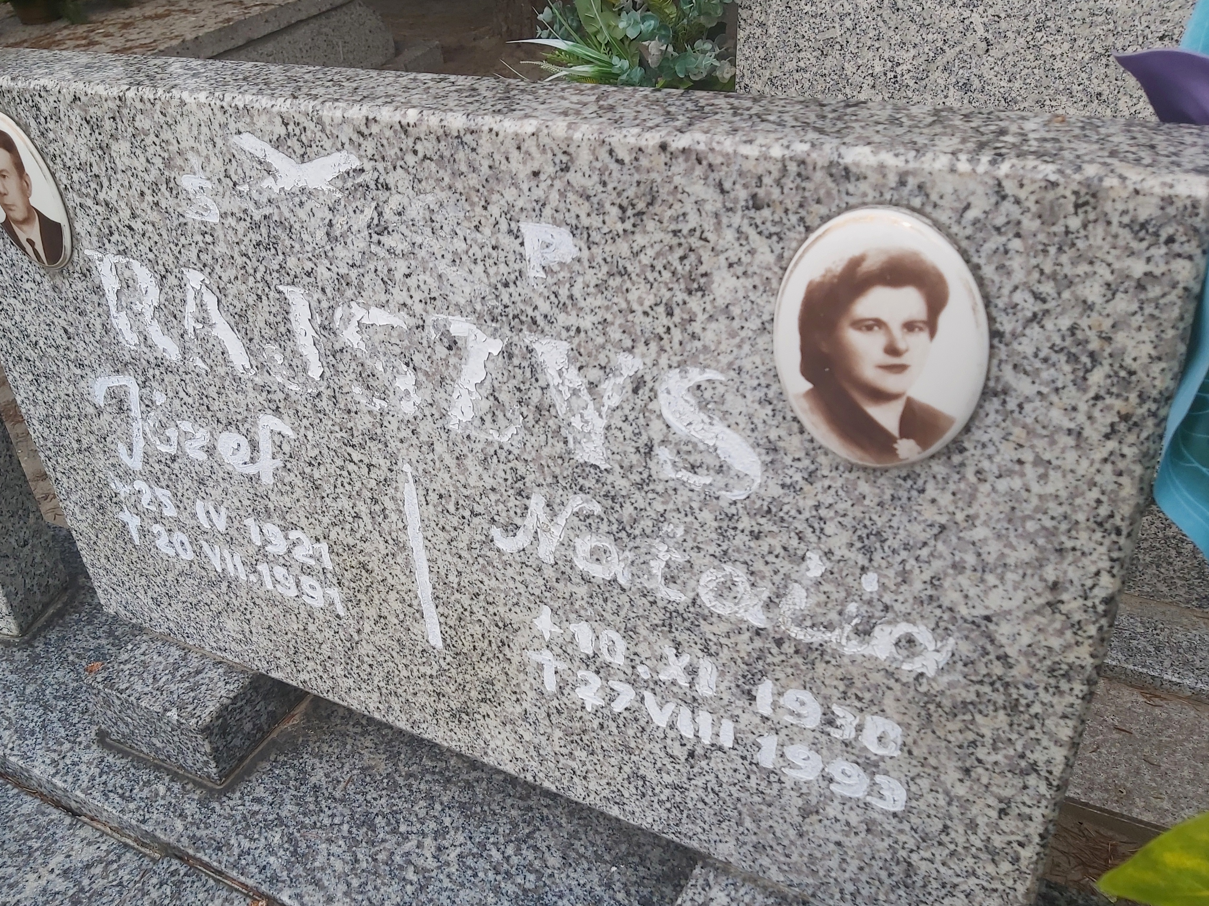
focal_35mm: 31
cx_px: 528
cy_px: 500
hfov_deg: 58.2
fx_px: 1083
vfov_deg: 45.4
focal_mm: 3.92
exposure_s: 1/1239
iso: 64
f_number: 1.7
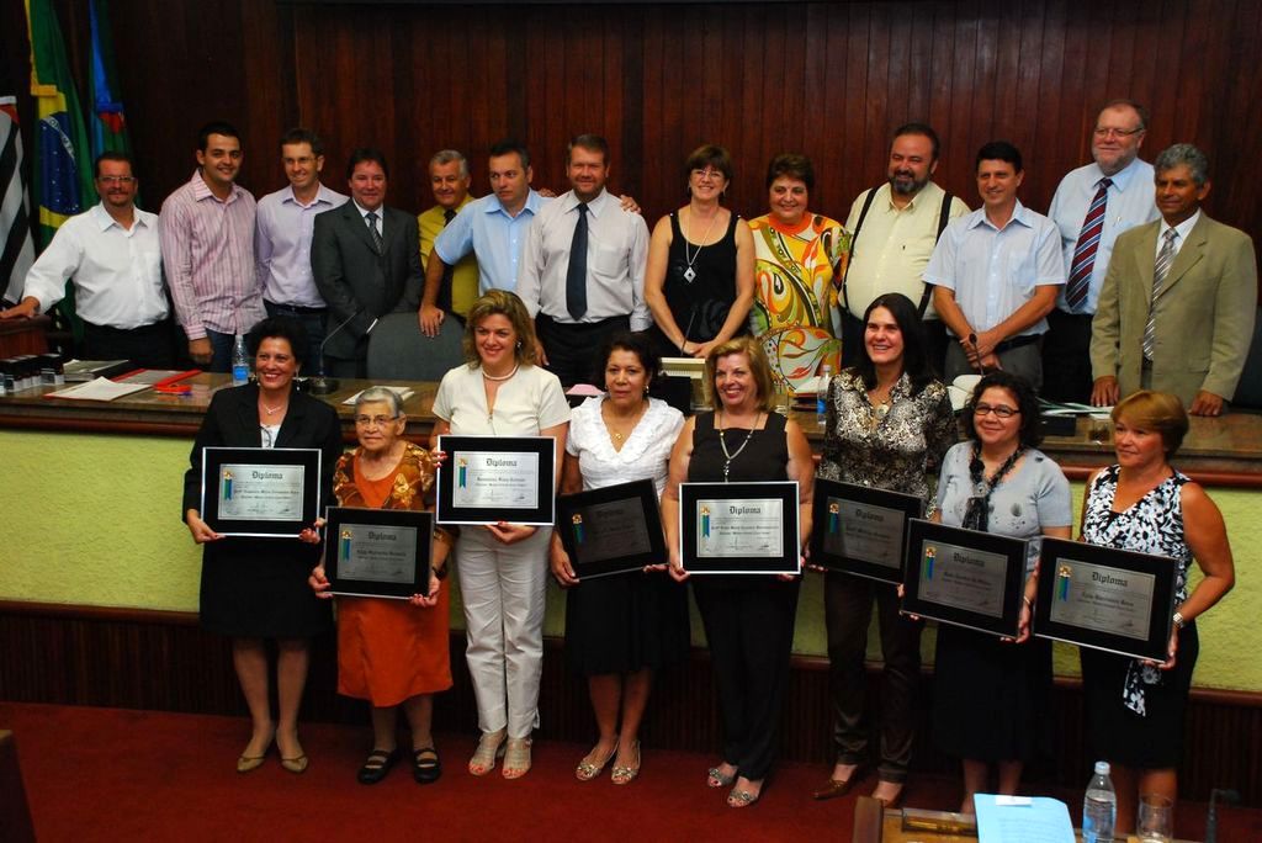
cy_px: 422
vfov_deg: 29.0
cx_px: 631
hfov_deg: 42.3
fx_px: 1631
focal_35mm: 46
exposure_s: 1/80
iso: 800
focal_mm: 31
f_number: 5.6
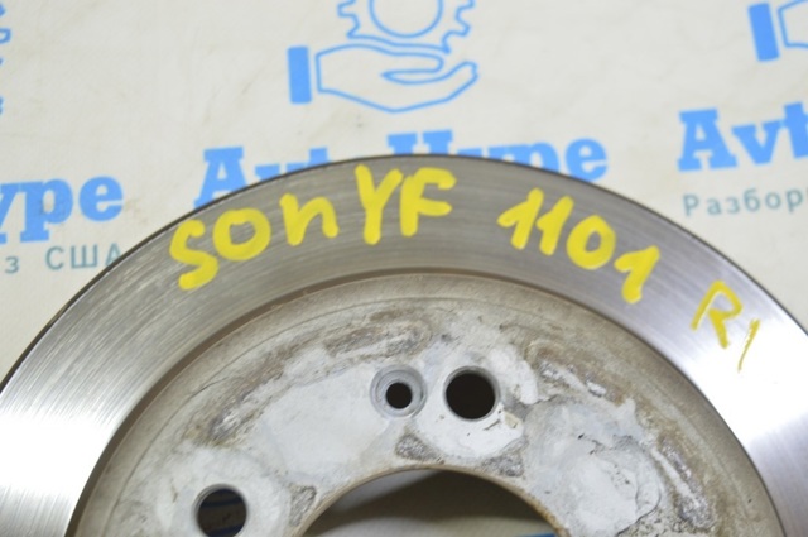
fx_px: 1143
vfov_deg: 26.4
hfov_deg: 38.9
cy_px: 268
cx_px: 404
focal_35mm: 51
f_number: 5.6
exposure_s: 1/20
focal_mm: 34
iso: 400
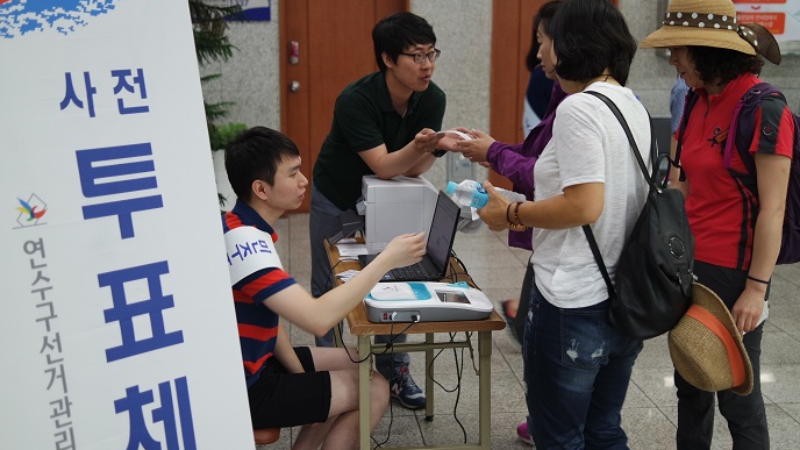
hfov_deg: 42.1
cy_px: 222
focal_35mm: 49
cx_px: 398
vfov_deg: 24.4
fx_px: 1039
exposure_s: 1/80
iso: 200
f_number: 2
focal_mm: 30
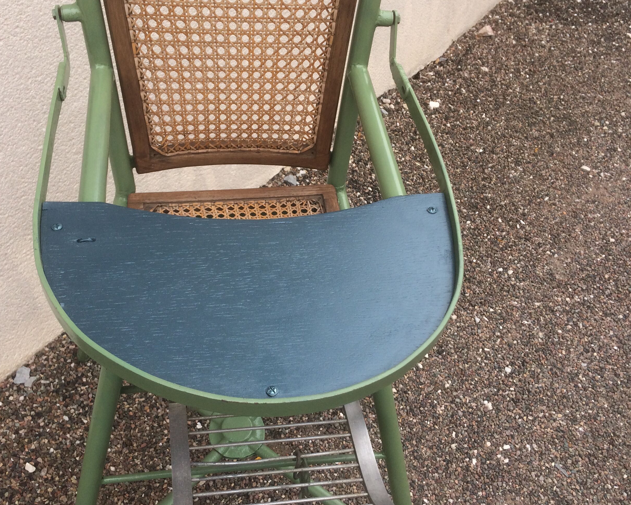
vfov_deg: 39.2
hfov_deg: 47.9
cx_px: 314
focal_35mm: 38
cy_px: 240
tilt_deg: -45.8
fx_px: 710
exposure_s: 1/441
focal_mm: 4.15
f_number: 2.2
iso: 32
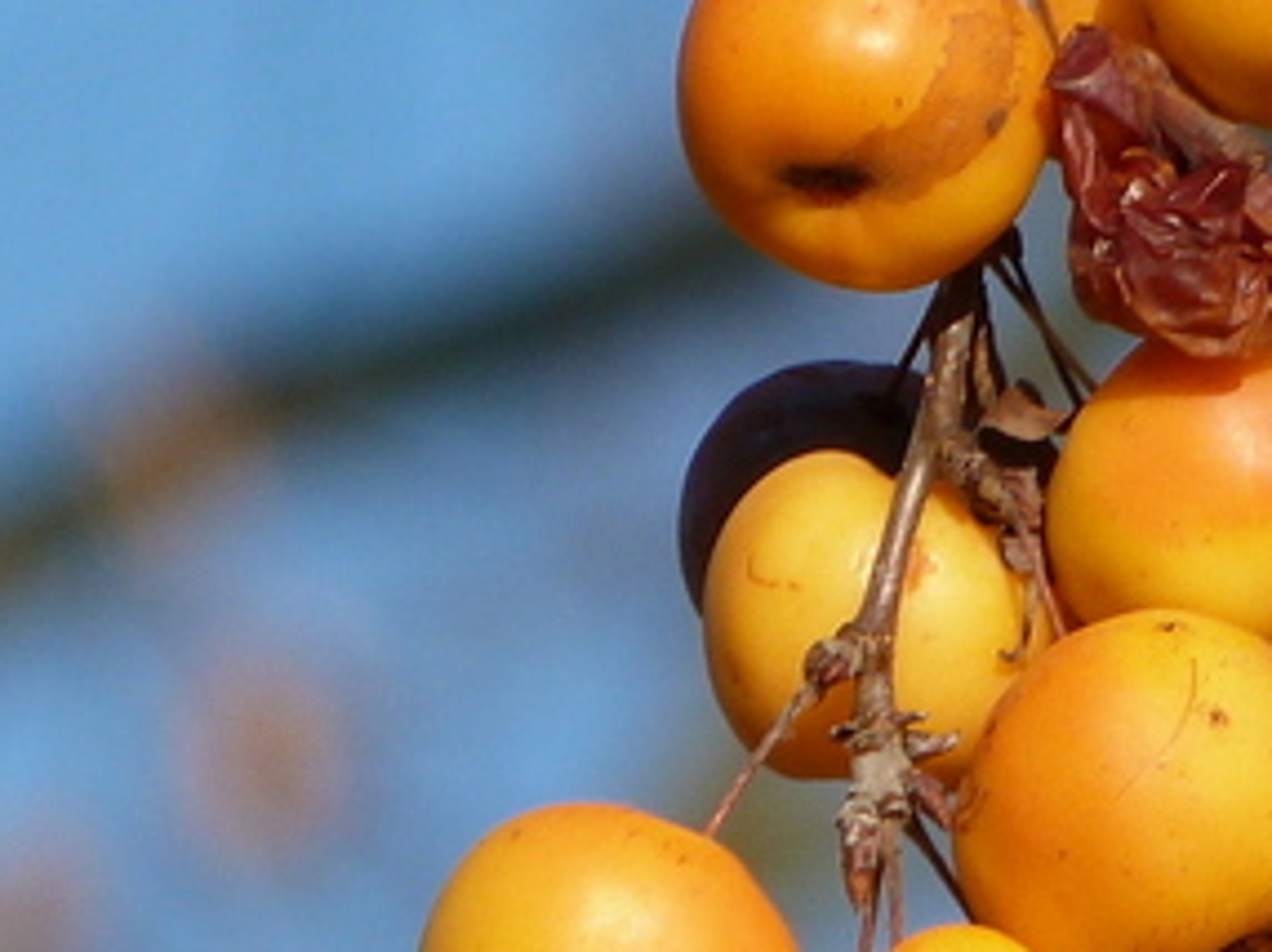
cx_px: 1116
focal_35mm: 1790
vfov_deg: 0.8
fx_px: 65720
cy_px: 701
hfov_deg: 1.1
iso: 80
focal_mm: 108
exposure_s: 1/320
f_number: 5.6
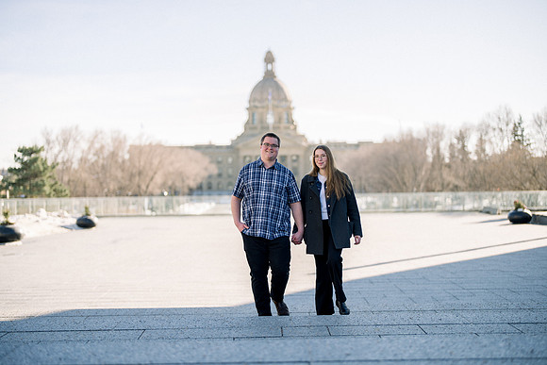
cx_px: 274
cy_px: 182
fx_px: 760
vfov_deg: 27.0
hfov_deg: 39.6
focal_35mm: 50
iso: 100
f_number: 1.2
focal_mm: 50
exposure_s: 1/3200
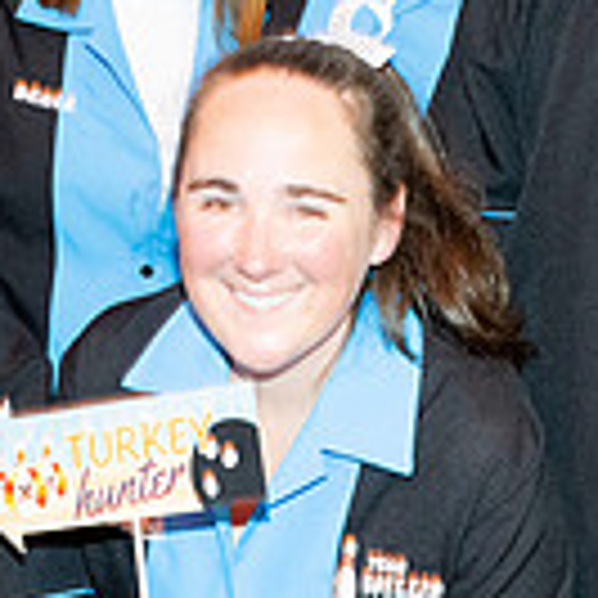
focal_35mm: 128
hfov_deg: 13.5
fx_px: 2502
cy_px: 214
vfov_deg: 13.6
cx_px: 522
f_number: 5.6
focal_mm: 34.5
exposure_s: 1/60
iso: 1600
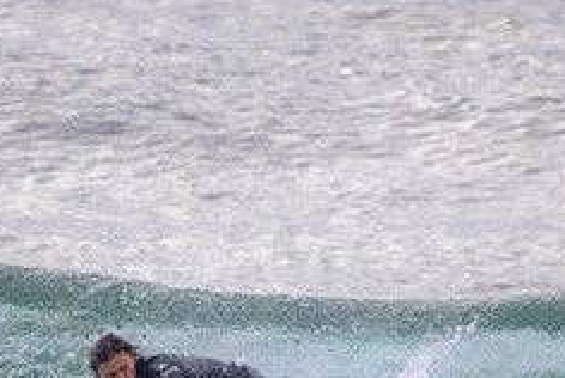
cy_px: 441
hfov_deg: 1.0
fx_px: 30830
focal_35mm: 1962
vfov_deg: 0.7
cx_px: 218
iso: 2800
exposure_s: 1/2000
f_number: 11
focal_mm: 800
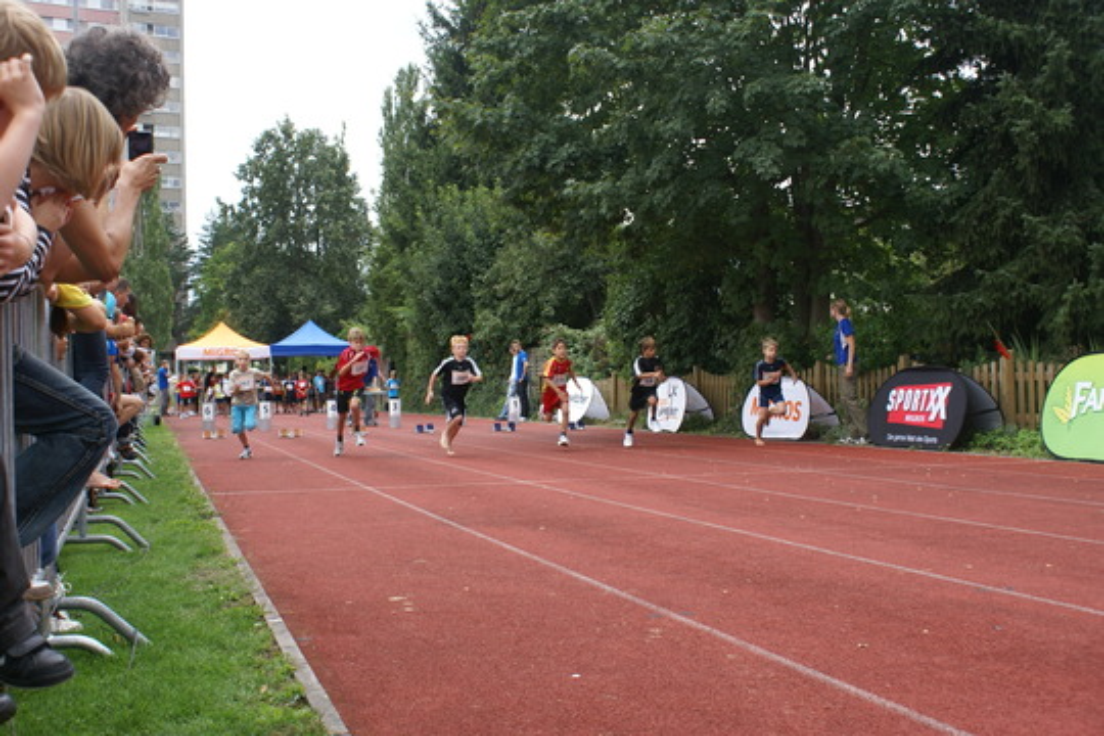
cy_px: 368
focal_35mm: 42
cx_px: 552
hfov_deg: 46.4
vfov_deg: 31.9
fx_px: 1288
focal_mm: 28
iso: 100
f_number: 5
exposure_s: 1/160
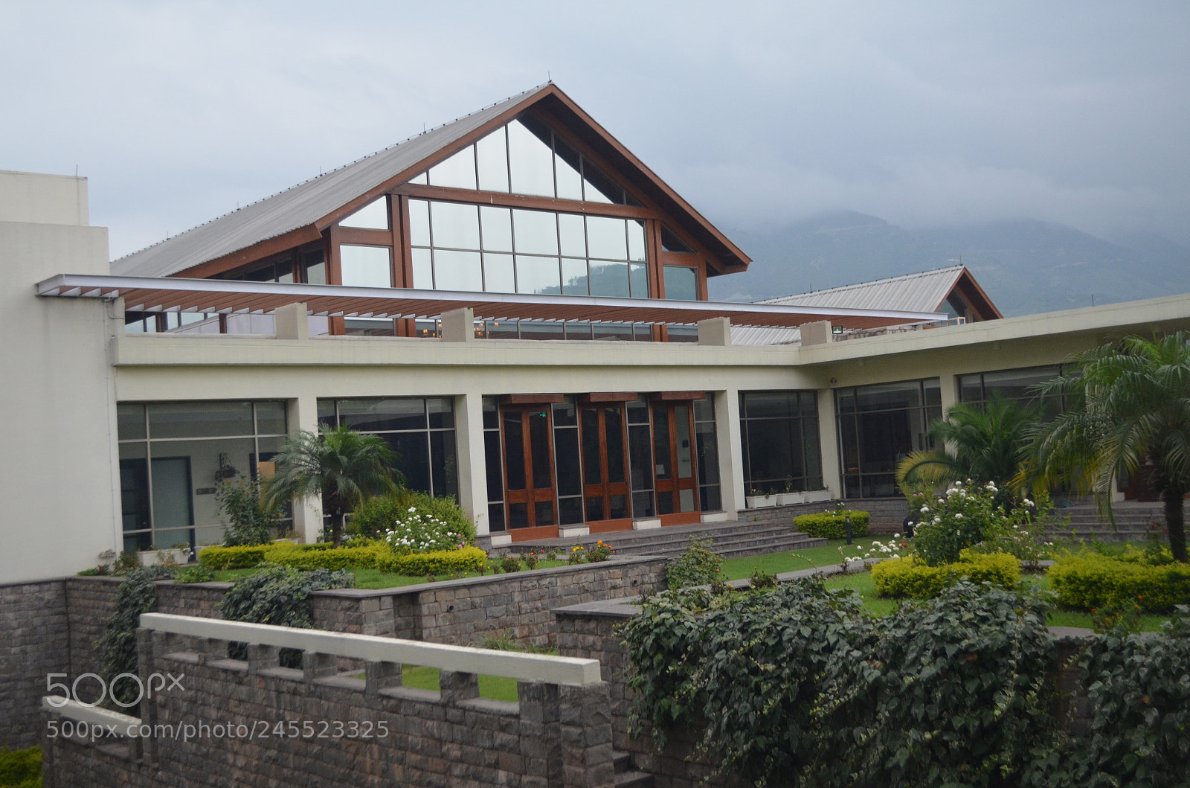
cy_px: 394
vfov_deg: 34.0
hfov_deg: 49.7
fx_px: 1286
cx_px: 595
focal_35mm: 39
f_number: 4.2
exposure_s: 1/60
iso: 800
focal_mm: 26
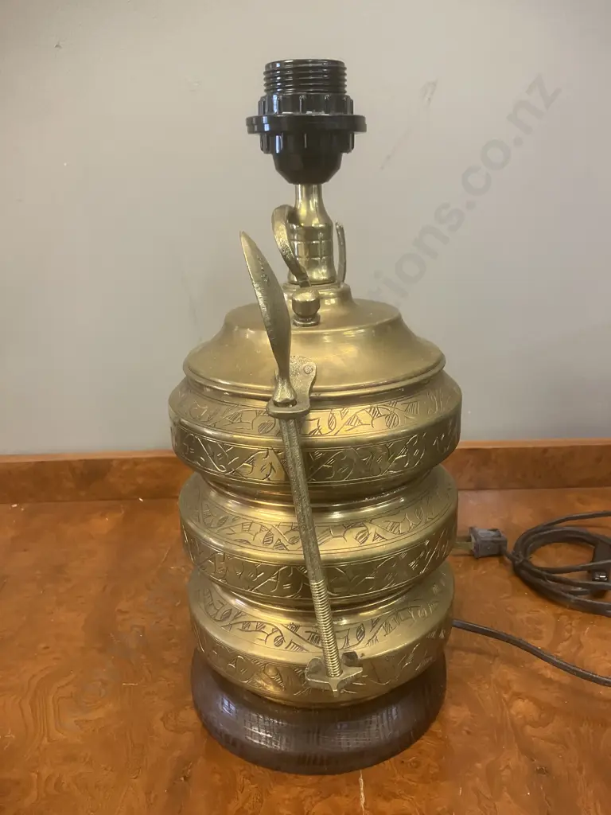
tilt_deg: -17.1
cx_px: 306
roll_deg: +1.8
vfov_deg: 63.4
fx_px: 659
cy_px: 408
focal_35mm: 28
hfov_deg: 49.7
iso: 320
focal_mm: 3.99
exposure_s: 1/50
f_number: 1.8
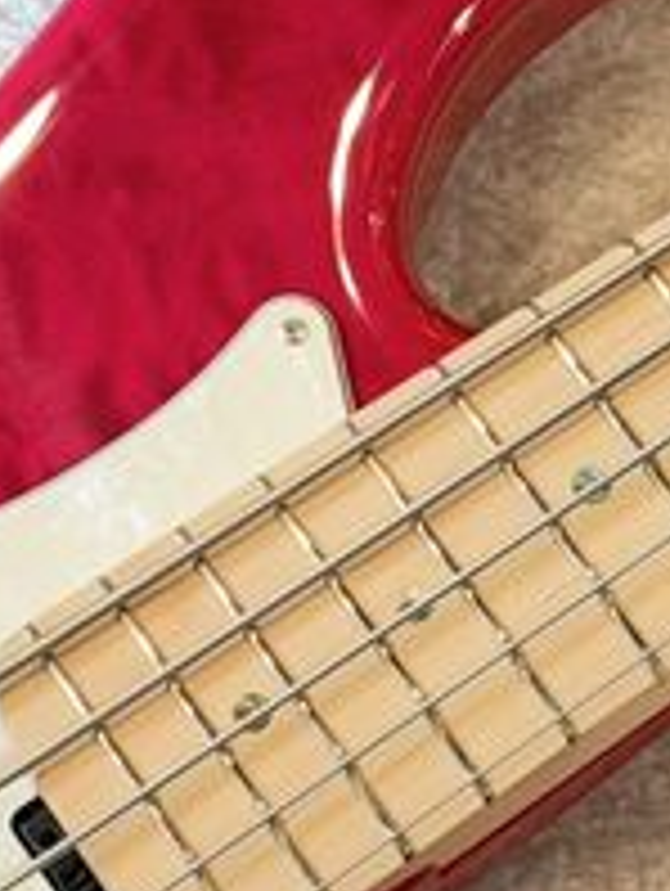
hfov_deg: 9.3
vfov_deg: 12.7
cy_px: 405
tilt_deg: -70.9
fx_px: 3991
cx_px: 1066
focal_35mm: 155
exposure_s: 1/60
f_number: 1.8
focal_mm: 6.93
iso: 250
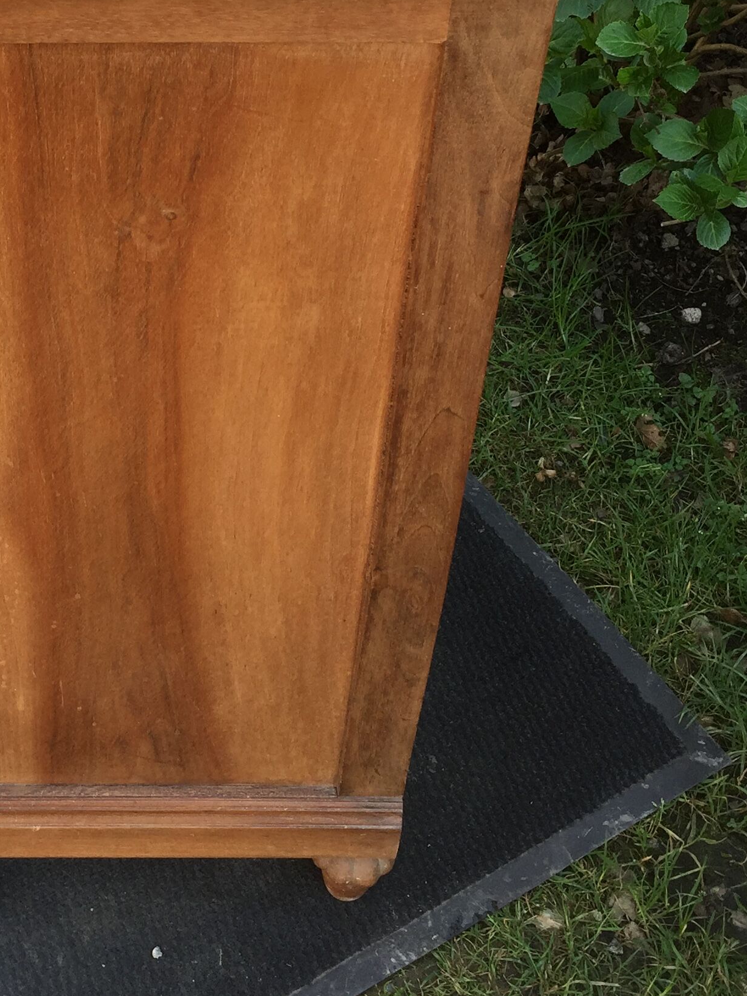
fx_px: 1669
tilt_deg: -44.7
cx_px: 159
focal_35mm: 58
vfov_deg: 32.8
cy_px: 300
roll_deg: -2.6
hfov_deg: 24.9
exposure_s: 1/144
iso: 32
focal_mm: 4.15
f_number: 2.2
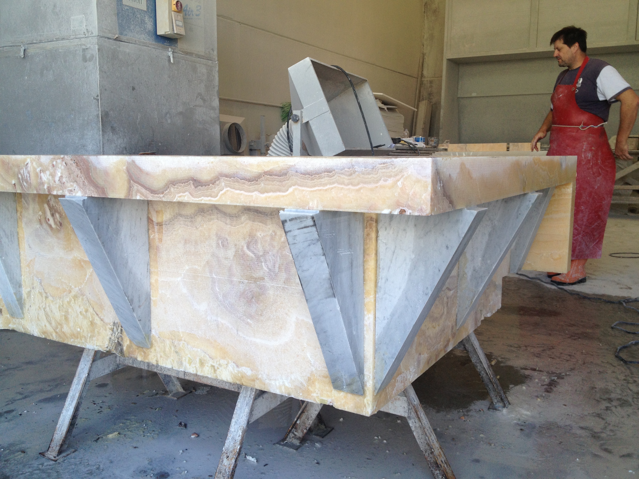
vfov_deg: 40.7
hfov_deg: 52.6
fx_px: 646
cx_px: 320
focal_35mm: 35
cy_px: 240
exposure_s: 1/155
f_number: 2.4
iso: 50
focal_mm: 4.28
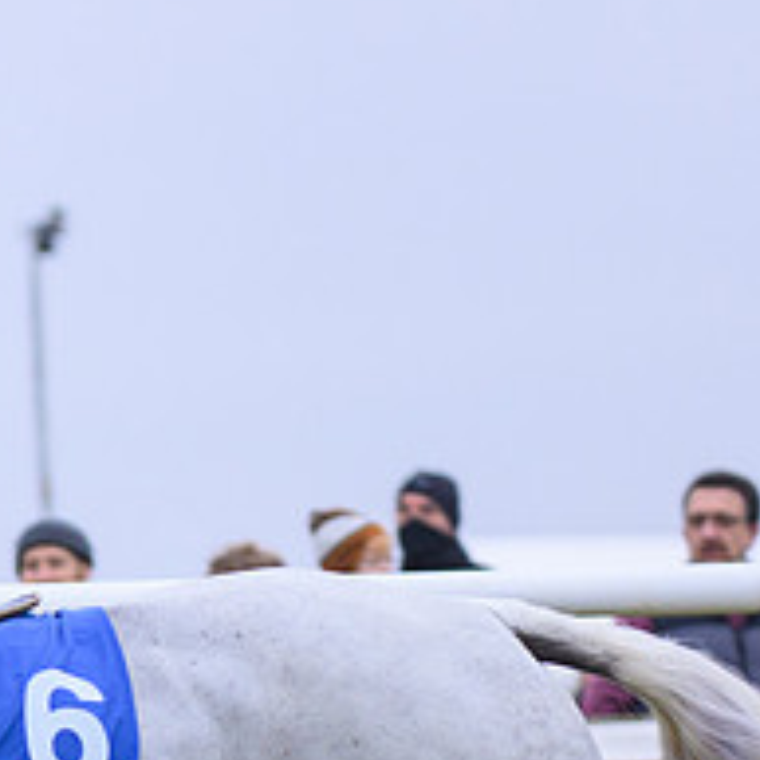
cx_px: -351
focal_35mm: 363
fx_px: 9017
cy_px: 794
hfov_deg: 4.8
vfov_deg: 4.8
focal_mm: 120
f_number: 4
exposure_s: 1/800
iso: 800
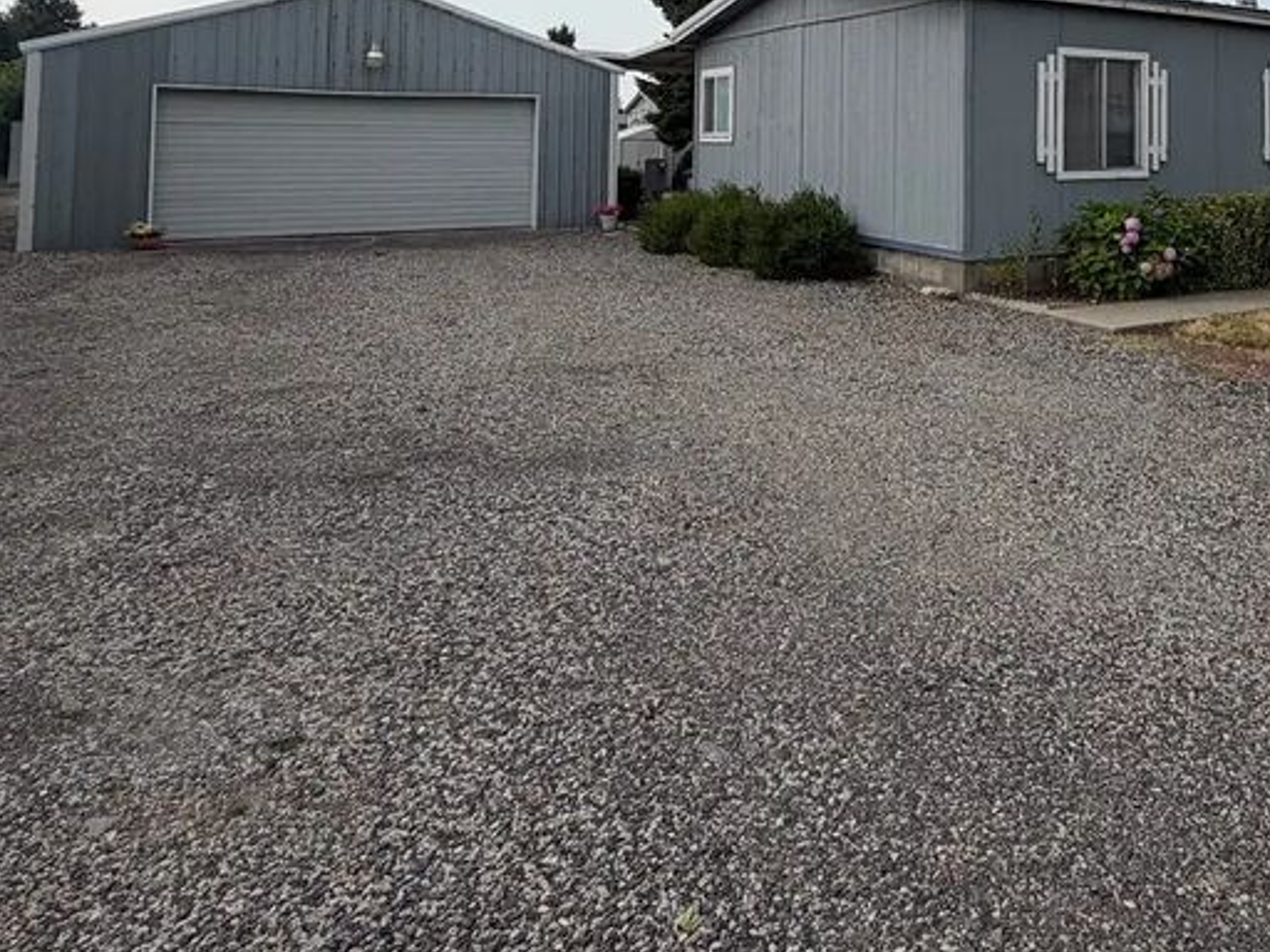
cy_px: 92
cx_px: 987
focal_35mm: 28
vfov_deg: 45.1
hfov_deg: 59.3
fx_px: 1027
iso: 20
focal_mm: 2.22
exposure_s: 1/1189
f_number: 2.2
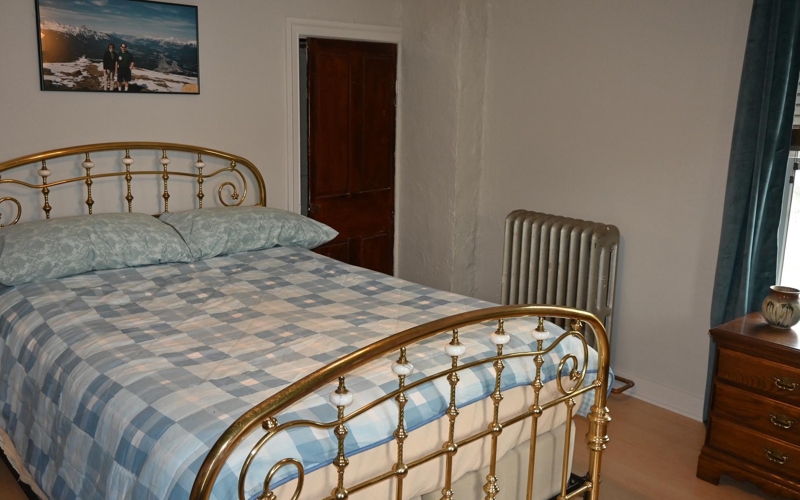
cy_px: 238
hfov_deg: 58.2
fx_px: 717
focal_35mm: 33
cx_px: 368
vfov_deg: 38.4
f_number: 3.8
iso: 400
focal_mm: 18.5
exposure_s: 1/80
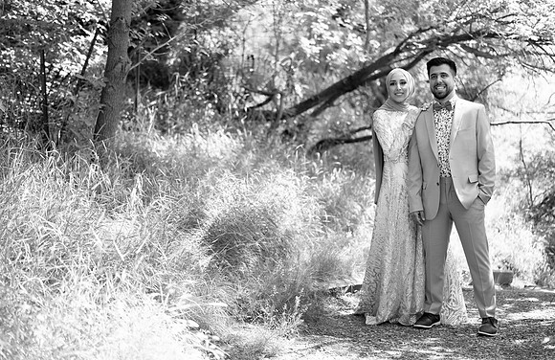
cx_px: 265
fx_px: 893
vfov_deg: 22.8
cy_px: 191
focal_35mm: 58
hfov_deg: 34.5
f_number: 1.8
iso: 100
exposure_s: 1/500
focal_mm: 55
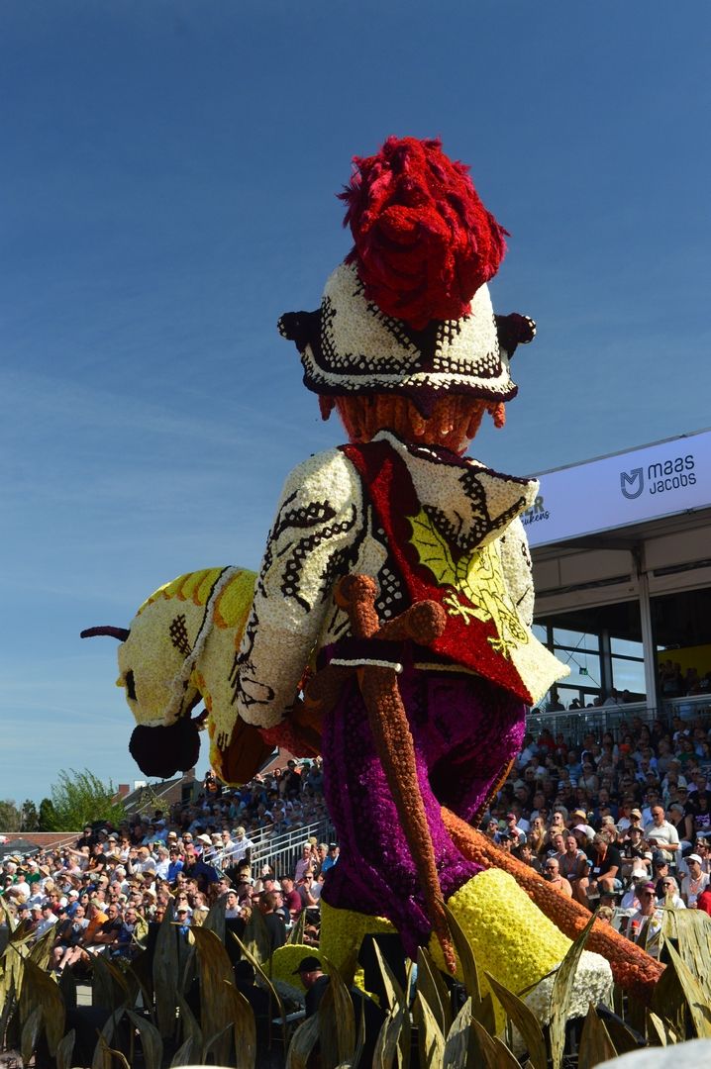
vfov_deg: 43.6
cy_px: 534
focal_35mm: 45
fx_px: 1336
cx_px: 356
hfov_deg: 29.8
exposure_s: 1/250
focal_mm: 30
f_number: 10
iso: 400
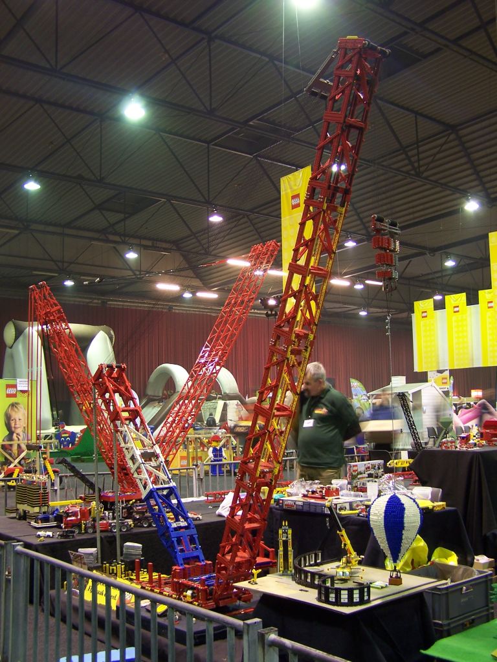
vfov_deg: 49.0
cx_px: 248
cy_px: 331
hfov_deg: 37.7
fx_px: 727
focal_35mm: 38
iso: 80
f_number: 2.8
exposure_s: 1/2
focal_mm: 6.3
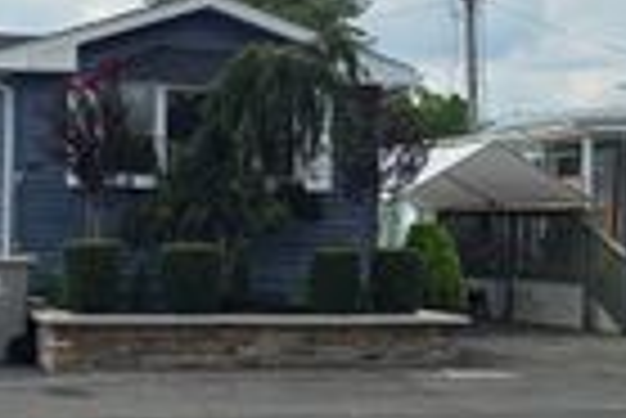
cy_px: 182
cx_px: 144
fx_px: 1497
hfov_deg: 23.3
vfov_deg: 15.9
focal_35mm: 86
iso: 12
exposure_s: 1/812
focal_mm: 6.3
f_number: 1.7
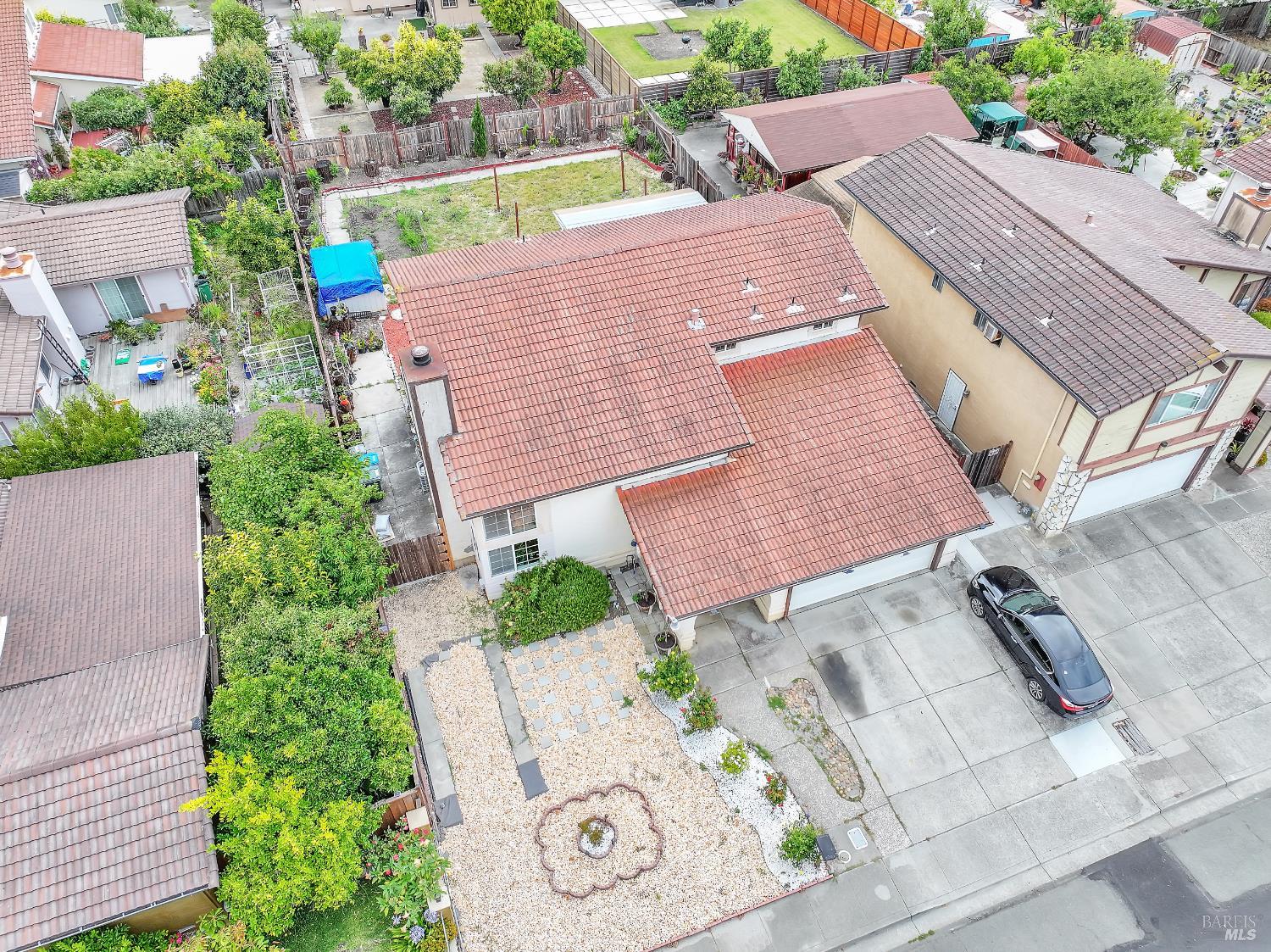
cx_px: 636
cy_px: 476
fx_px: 881
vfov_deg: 56.8
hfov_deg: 71.6
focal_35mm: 24
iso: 180
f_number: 2.8
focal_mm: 12.29
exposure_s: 1/640
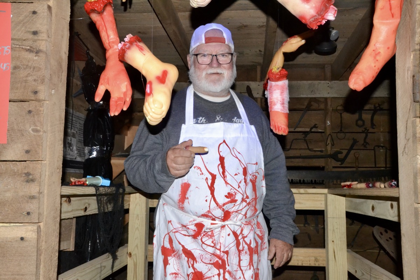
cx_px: 210
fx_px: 437
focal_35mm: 38
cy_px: 140
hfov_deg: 51.3
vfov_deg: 35.5
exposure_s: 1/60
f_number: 20
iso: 3200
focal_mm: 25
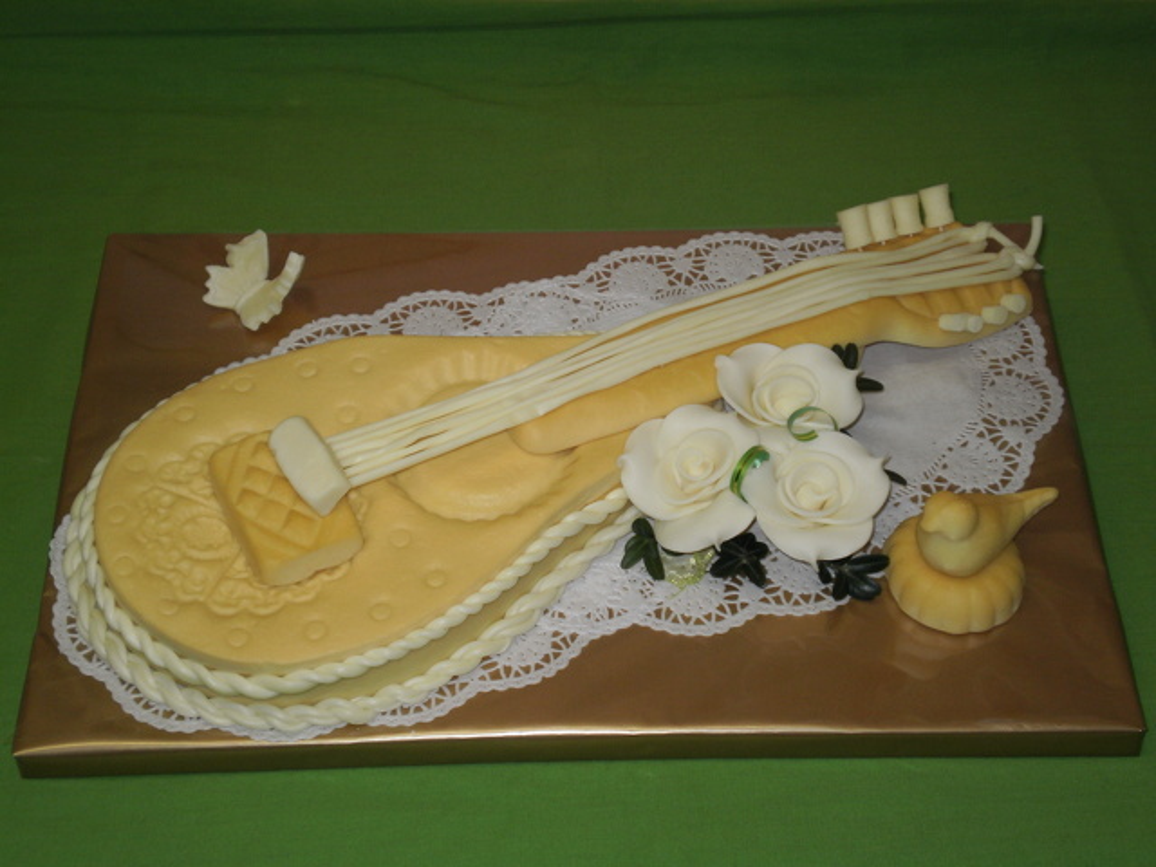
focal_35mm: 62
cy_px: 434
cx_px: 578
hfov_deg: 31.2
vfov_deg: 23.7
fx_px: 2070
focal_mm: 10.3
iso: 125
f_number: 4.2
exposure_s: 1/40
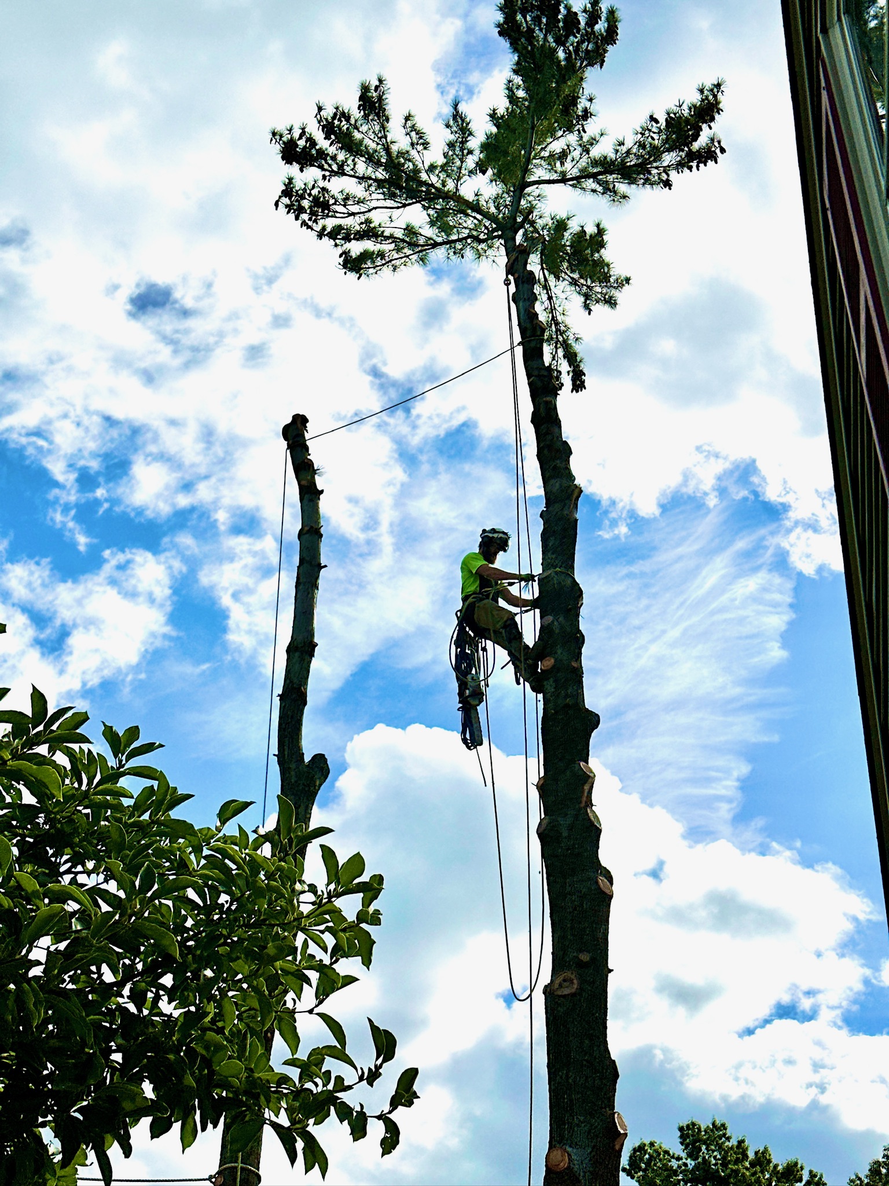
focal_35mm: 48
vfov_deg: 39.7
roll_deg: -1.0
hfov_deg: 30.3
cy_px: 593
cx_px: 444
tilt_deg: +36.7
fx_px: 1644
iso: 64
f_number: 1.78
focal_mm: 6.86
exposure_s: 1/15873
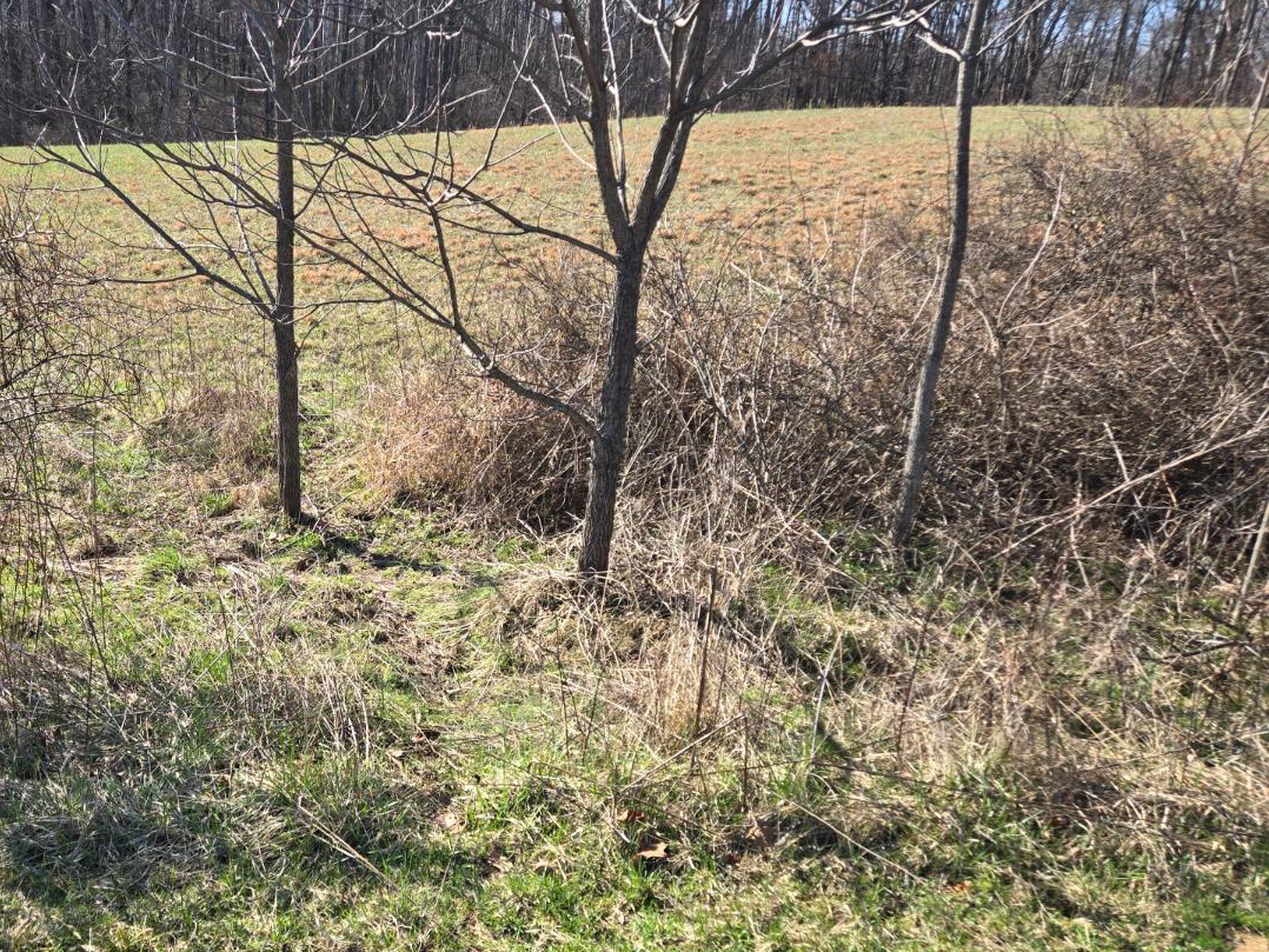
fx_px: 1173
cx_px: 387
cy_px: 569
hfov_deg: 55.2
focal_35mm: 32
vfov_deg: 44.0
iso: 25
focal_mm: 5.4
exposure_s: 1/688
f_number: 1.8
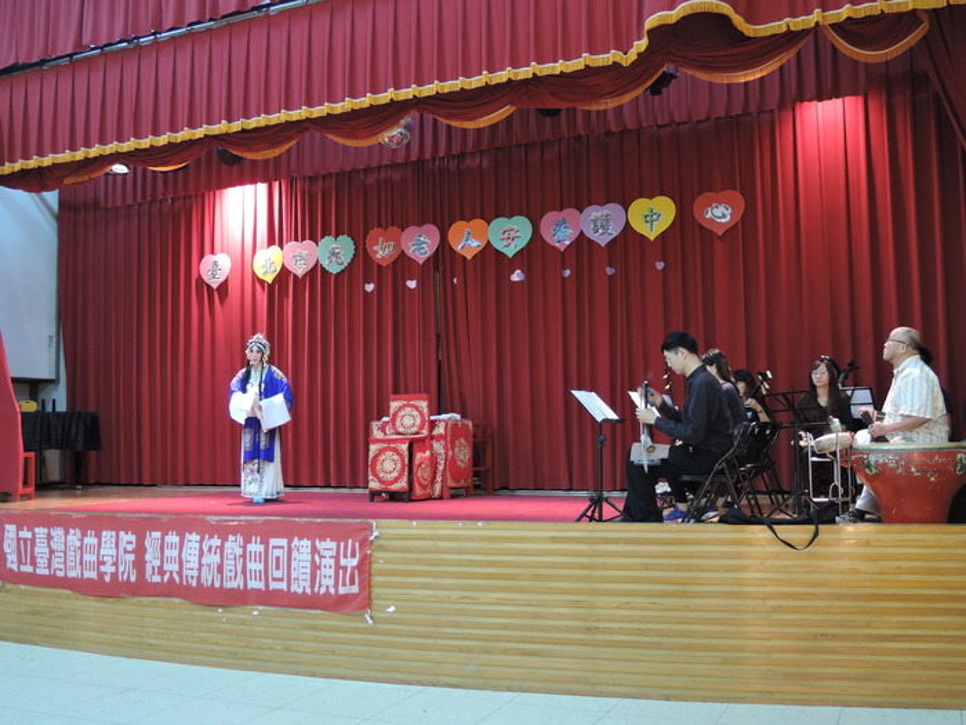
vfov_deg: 40.7
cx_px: 483
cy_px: 362
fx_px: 977
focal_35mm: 35
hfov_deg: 52.6
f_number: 2.5
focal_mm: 7.5
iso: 400
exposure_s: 1/15
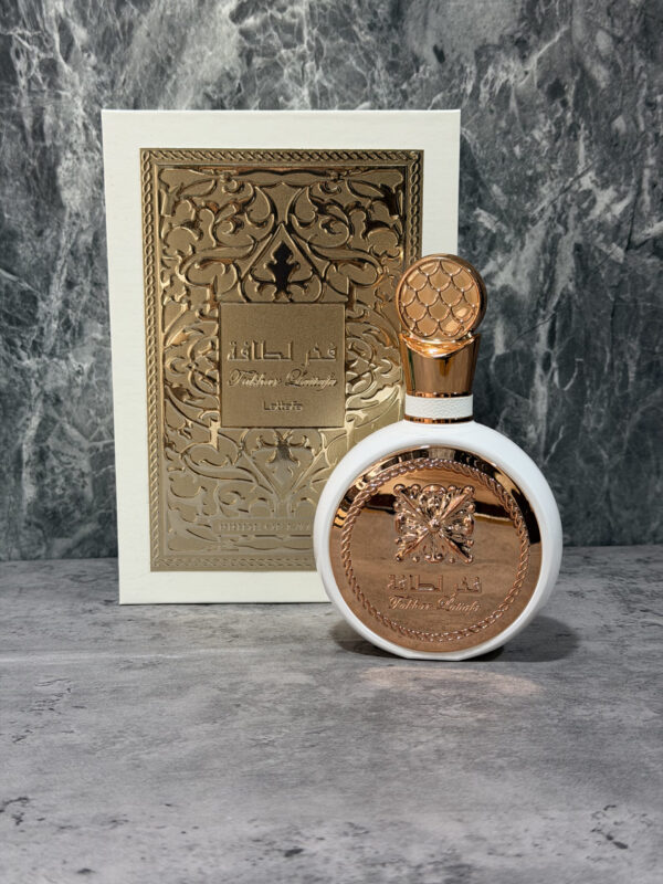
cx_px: 332
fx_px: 1226
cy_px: 442
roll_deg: -0.3
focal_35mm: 48
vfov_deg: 39.7
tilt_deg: -9.3
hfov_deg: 30.3
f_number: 1.78
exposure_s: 1/40
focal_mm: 6.76
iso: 250
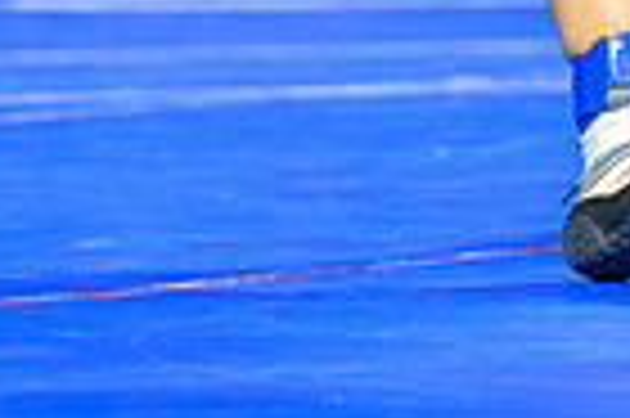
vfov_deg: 2.1
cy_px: -213
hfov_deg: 3.2
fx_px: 11344
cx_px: 852
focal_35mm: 649
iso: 3200
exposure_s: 1/800
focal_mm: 125
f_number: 2.8
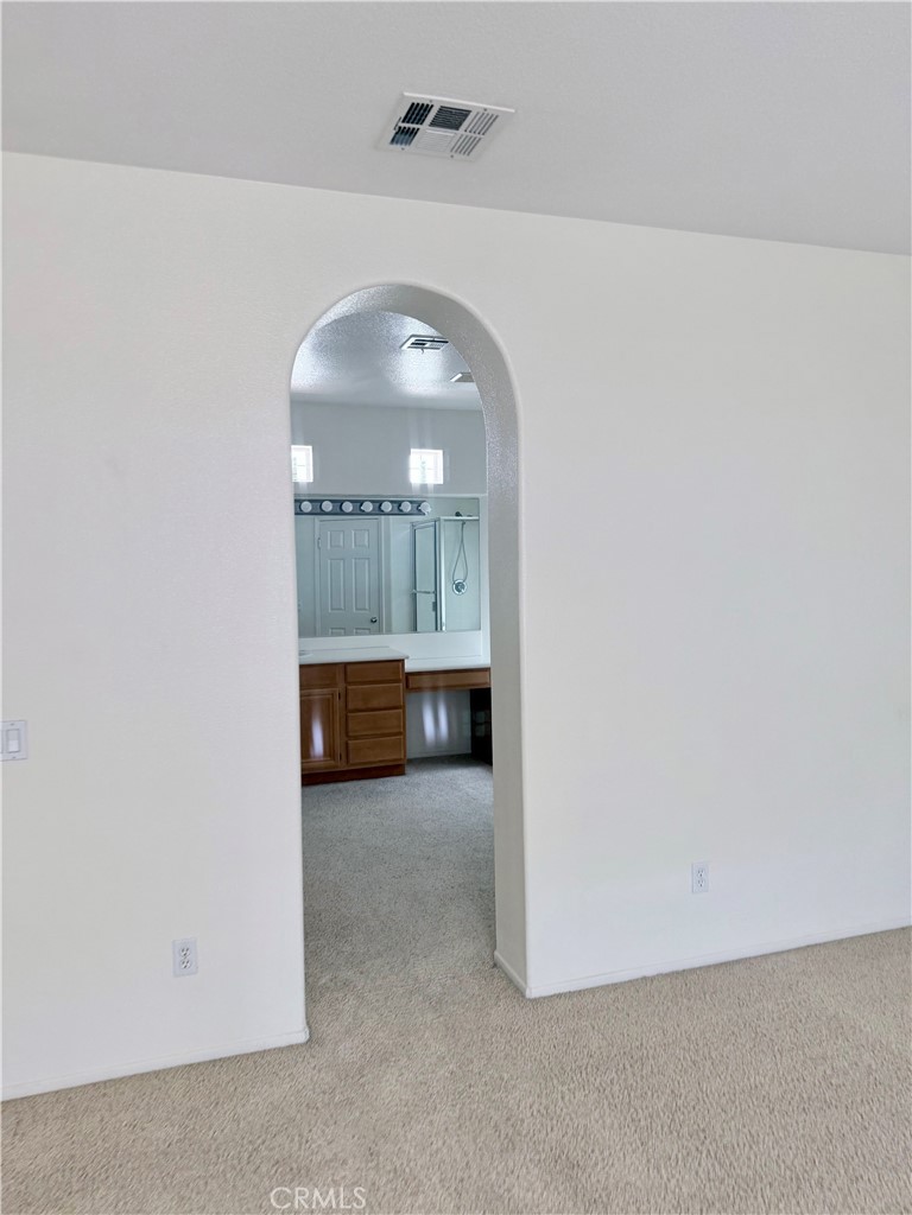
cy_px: 608
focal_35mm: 24
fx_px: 843
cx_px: 456
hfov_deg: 56.8
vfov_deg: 71.6
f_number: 1.78
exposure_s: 1/60
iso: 160
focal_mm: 6.76
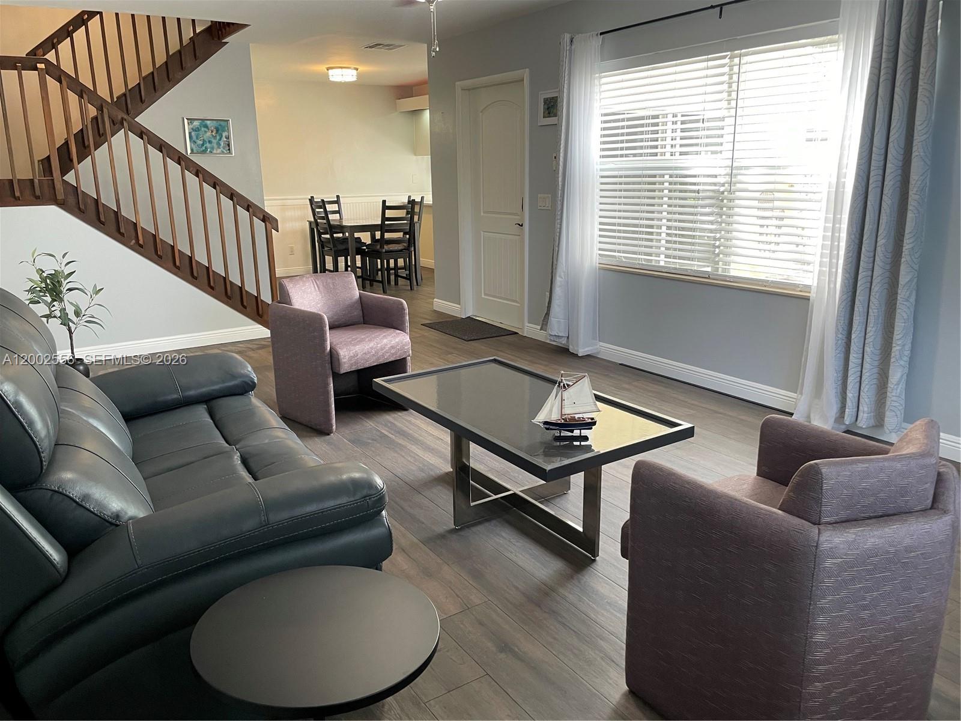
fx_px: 722
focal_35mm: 26
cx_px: 480
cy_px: 360
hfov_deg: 67.3
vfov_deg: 53.1
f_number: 1.6
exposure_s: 1/60
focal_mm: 4.2
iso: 100
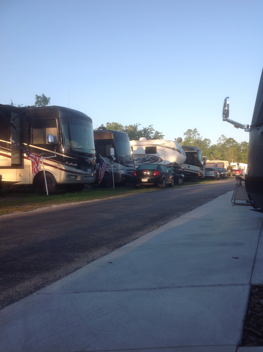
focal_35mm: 37
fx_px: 376
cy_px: 183
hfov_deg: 38.6
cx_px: 132
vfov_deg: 50.2
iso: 50
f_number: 2.4
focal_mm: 4.28
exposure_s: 1/504
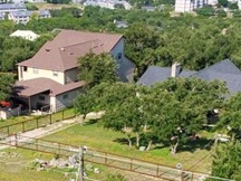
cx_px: 73
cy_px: 226
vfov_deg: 18.3
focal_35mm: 76
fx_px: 529
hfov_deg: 25.5
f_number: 2.55
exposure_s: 1/1084
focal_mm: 16
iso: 100
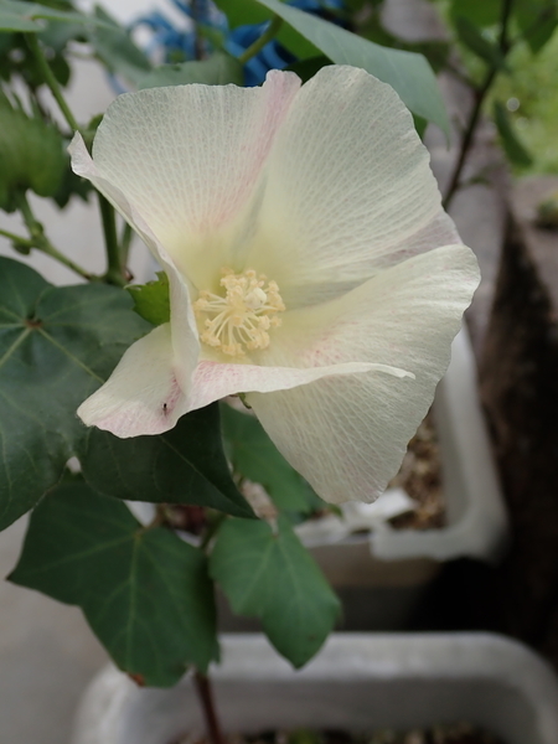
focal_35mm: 38
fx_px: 817
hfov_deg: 37.7
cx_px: 279
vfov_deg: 49.0
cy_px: 372
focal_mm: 6.86
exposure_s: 1/500
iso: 100
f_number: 3.5
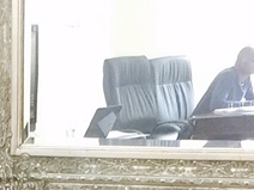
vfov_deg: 6.0
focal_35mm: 223
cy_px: 635
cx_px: -78
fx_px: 1636
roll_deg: -1.8
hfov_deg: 8.7
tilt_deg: -17.7
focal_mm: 4.15
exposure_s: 1/17
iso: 64
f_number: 2.2
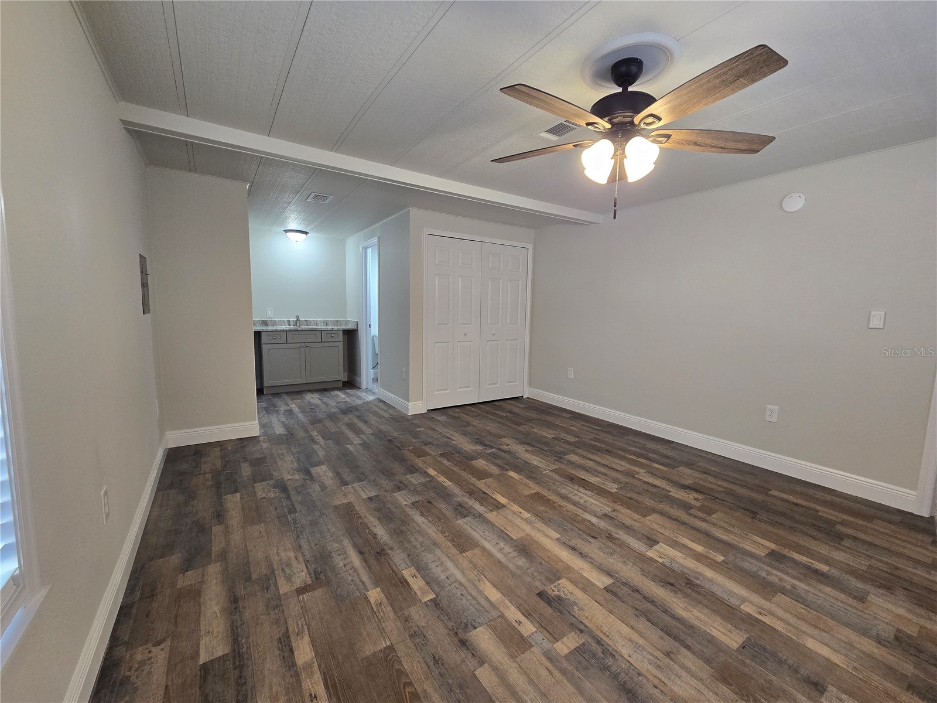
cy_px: 352
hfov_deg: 106.2
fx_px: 352
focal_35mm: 13
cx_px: 468
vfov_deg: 89.9
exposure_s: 1/60
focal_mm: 2.2
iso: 320
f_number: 2.2
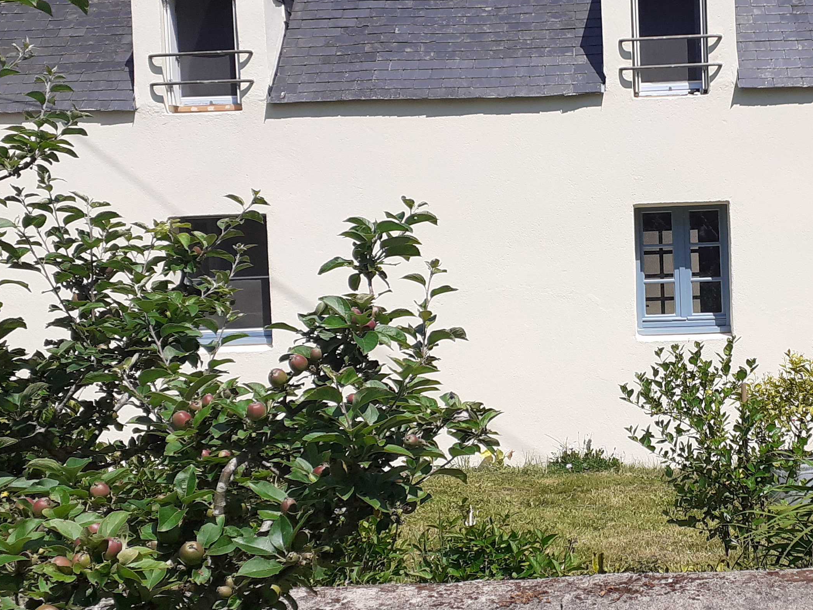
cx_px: 632
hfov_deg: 35.2
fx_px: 1245
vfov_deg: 27.5
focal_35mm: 53
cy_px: 243
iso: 40
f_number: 1.9
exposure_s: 1/2506
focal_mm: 3.6
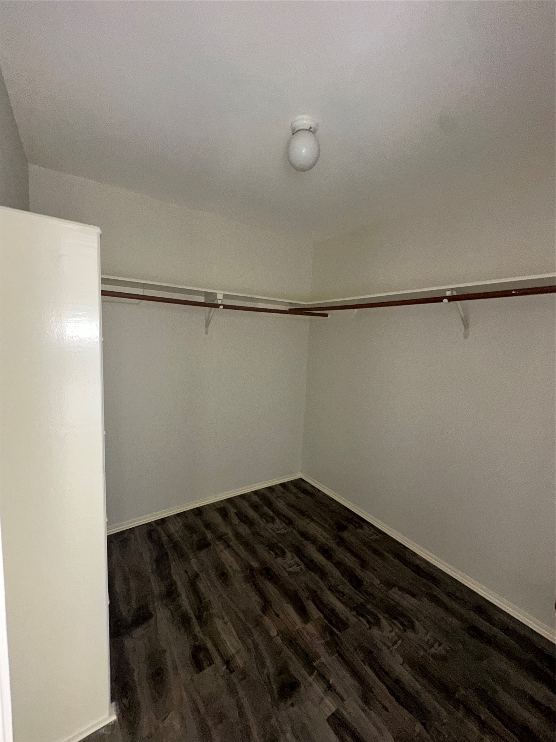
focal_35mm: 14
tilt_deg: -5.8
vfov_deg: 102.1
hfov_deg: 85.7
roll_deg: -2.3
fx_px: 300
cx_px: 278
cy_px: 371
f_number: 2.2
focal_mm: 2.22
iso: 200
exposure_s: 1/60
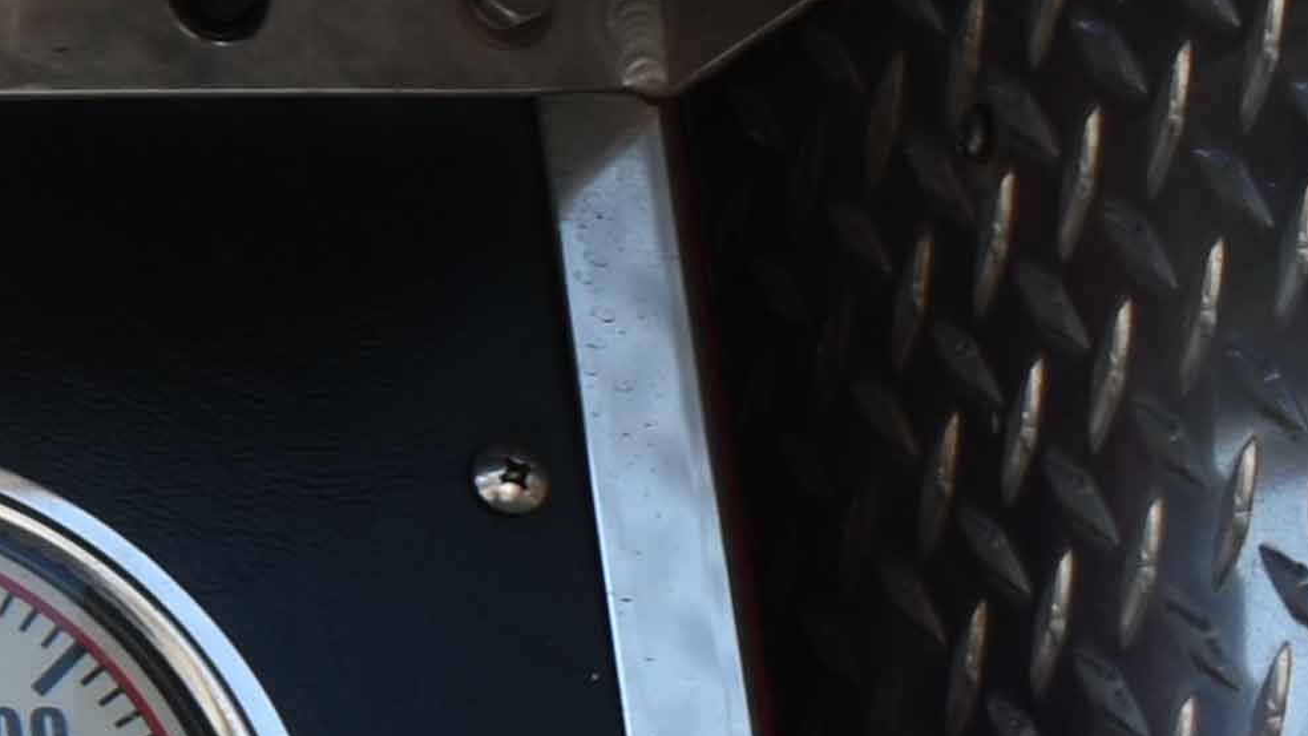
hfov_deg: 9.2
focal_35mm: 201
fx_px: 6979
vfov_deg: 6.0
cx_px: -2160
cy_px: 199
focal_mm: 21
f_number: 5.6
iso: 100
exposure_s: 1/125
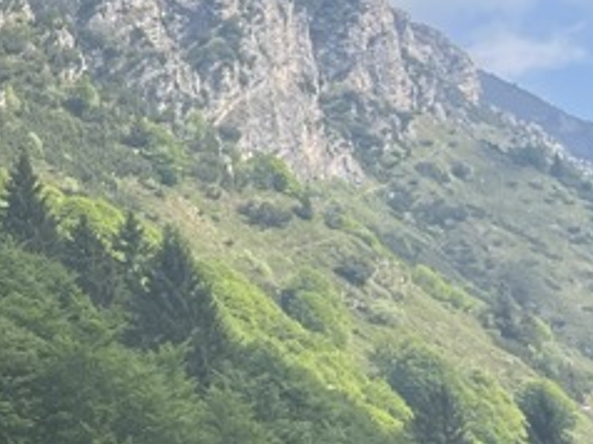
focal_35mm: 112
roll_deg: +2.0
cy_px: 299
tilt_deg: +2.3
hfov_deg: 14.6
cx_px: -586
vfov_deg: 13.2
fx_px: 1917
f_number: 1.6
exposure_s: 1/1266
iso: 50
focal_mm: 5.1
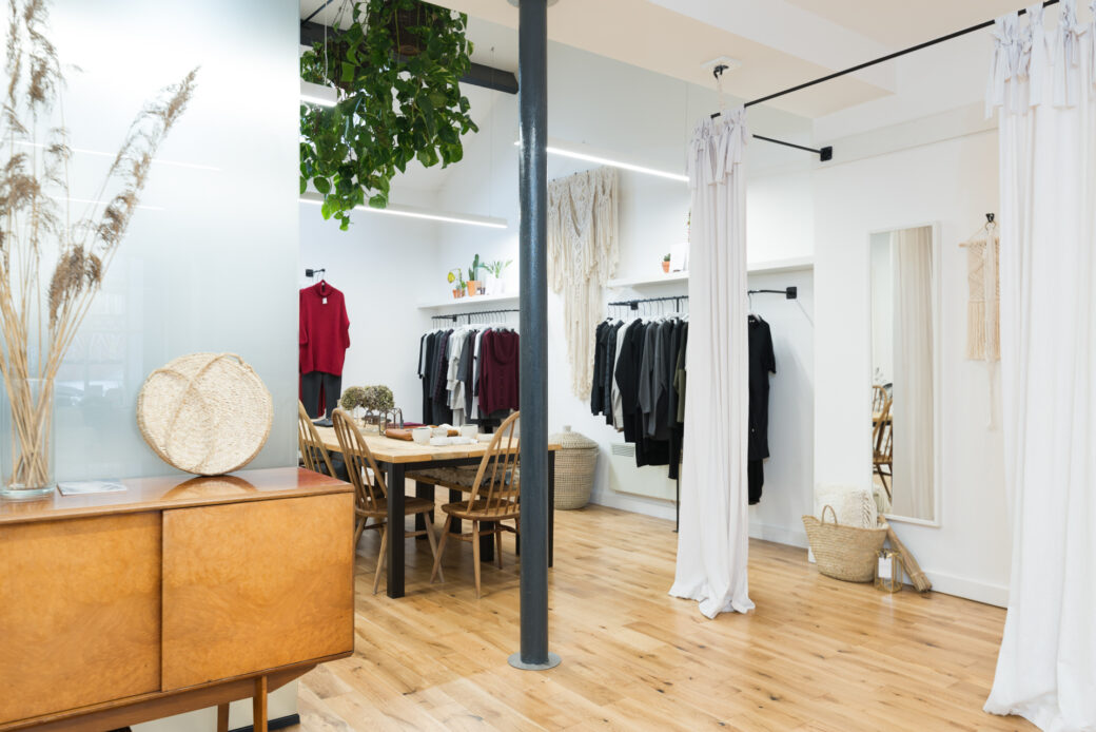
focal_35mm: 26
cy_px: 366
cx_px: 548
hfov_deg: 69.4
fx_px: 792
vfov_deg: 49.6
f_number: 4
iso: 100
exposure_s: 1/13
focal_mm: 26
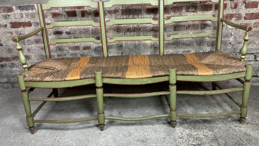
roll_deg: +1.9
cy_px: 67
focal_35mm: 28
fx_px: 192
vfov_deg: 41.5
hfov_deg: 67.9
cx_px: 137
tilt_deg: -19.6
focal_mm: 6.86
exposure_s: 1/50
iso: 160
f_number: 1.78
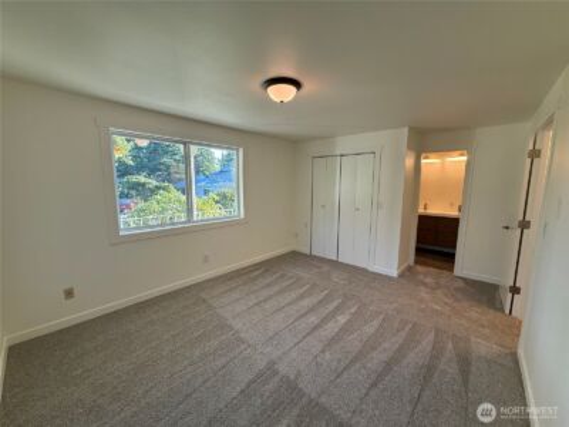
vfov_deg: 85.7
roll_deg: -0.1
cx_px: 284
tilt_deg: -7.1
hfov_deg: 102.1
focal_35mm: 14
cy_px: 214
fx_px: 230
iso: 125
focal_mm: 2.22
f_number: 2.2
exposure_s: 1/120
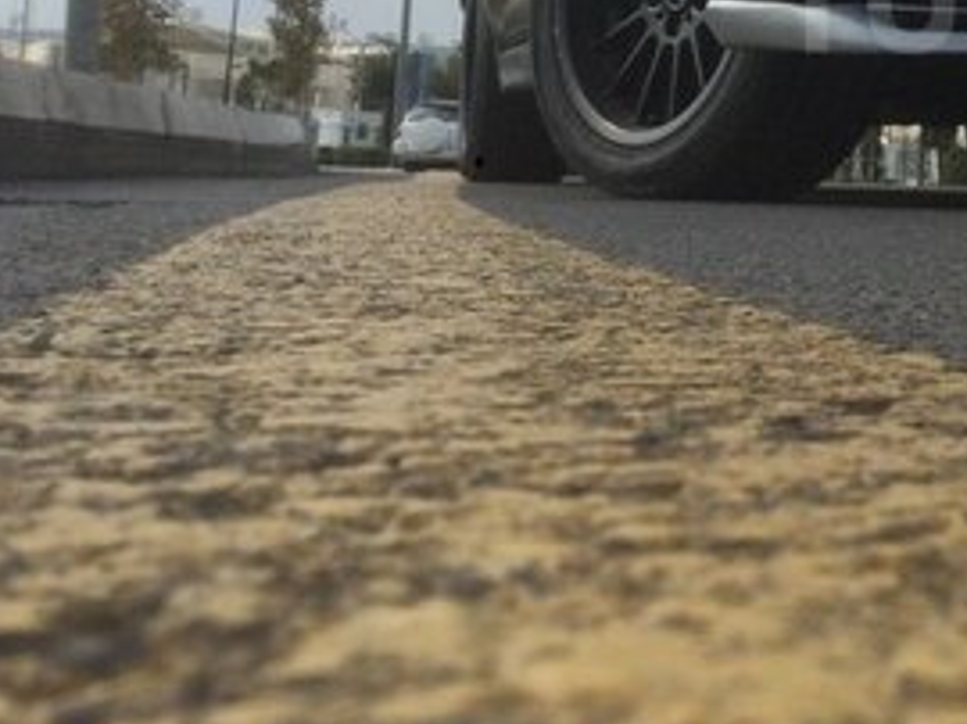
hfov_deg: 24.9
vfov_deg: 20.1
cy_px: -2
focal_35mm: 71
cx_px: 1142
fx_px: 1982
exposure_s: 1/2564
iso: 32
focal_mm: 4.15
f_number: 2.2
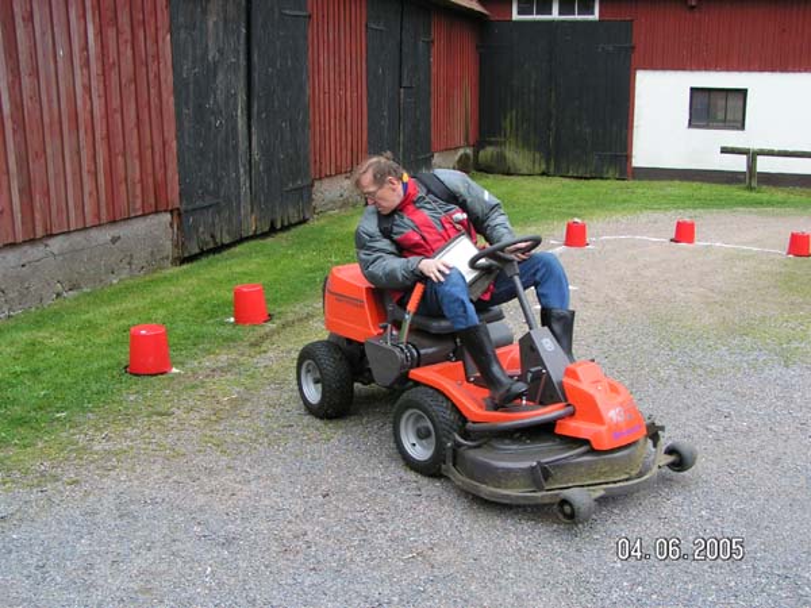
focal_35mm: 38
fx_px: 890
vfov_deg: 37.7
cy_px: 304
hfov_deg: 49.0
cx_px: 406
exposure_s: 1/60
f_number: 5.6
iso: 50
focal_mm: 5.8
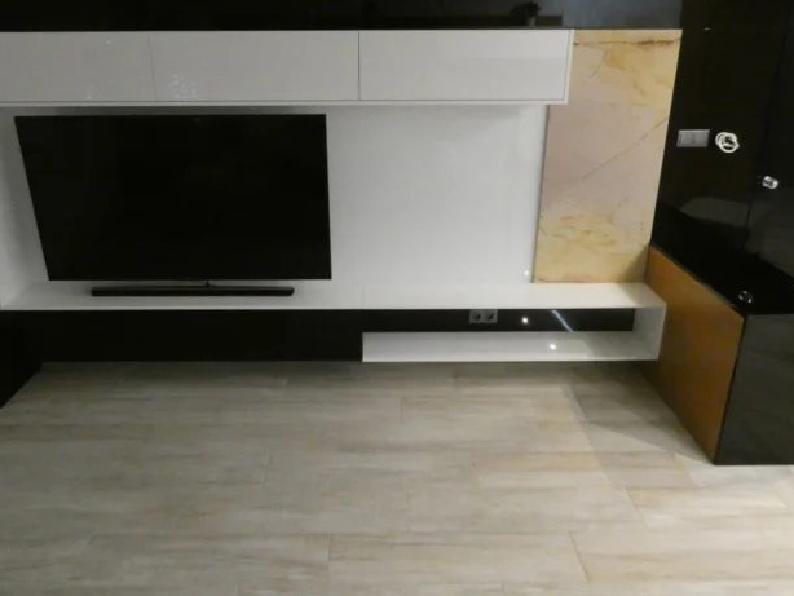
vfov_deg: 54.4
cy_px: 231
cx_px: 374
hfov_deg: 69.3
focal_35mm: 25
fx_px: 574
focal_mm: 3.6
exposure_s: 1/60
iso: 1600
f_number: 2.8
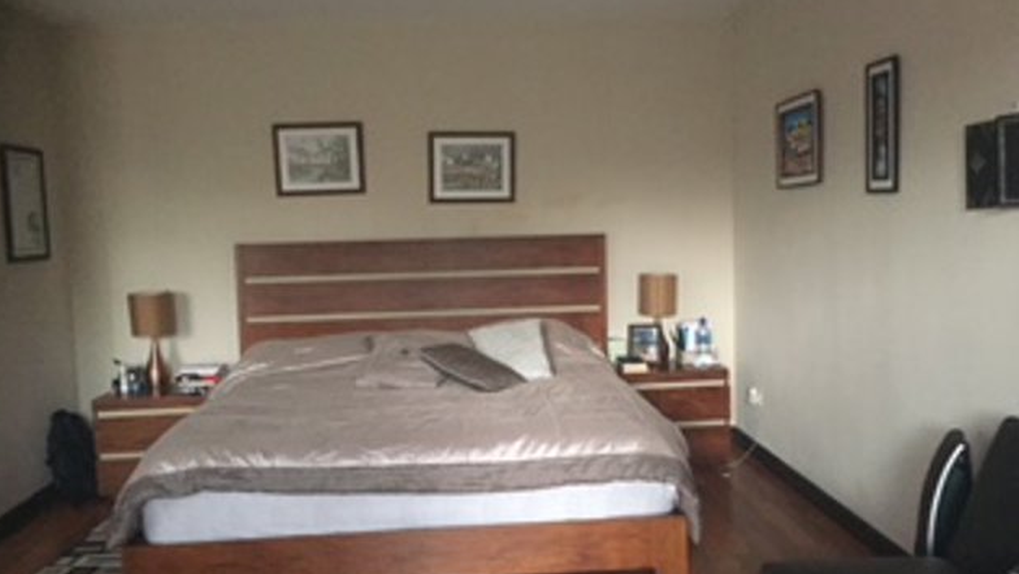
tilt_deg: -5.5
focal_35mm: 32
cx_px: 508
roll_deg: +1.4
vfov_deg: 36.7
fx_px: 865
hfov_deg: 61.0
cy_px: 293
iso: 400
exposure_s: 1/15
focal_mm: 4.15
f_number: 2.2
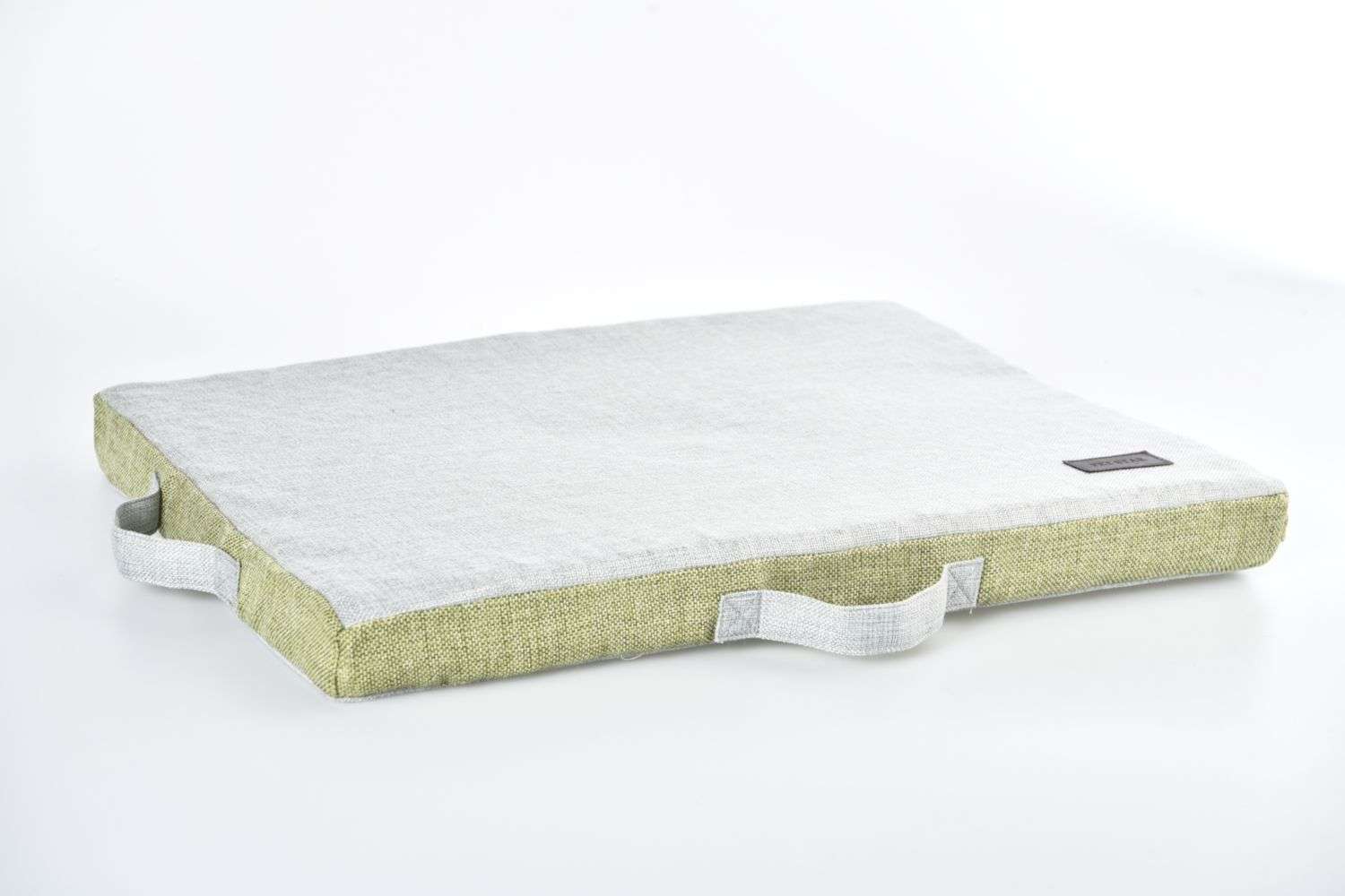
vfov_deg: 20.9
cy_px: 448
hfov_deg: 31.0
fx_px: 2428
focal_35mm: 65
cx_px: 672
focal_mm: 65
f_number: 9
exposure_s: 1/125
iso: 320
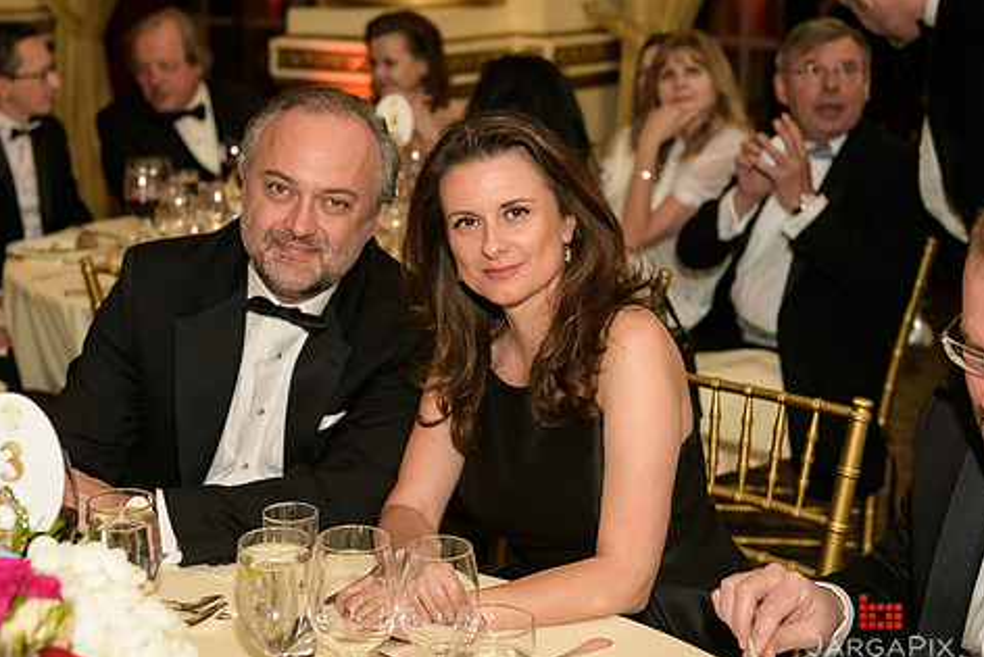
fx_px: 1613
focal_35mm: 59
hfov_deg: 33.8
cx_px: 402
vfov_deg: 23.0
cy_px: 299
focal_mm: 48
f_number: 3.2
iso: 1600
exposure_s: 1/125
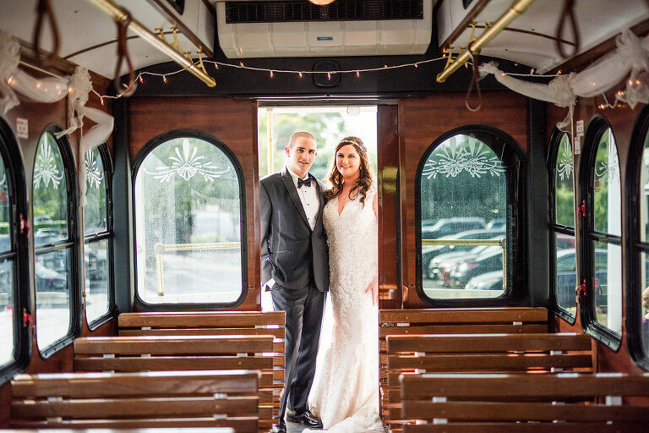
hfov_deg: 39.6
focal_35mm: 50
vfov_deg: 27.0
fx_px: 901
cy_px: 216
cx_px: 324
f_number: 1.4
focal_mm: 50
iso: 400
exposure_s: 1/8000
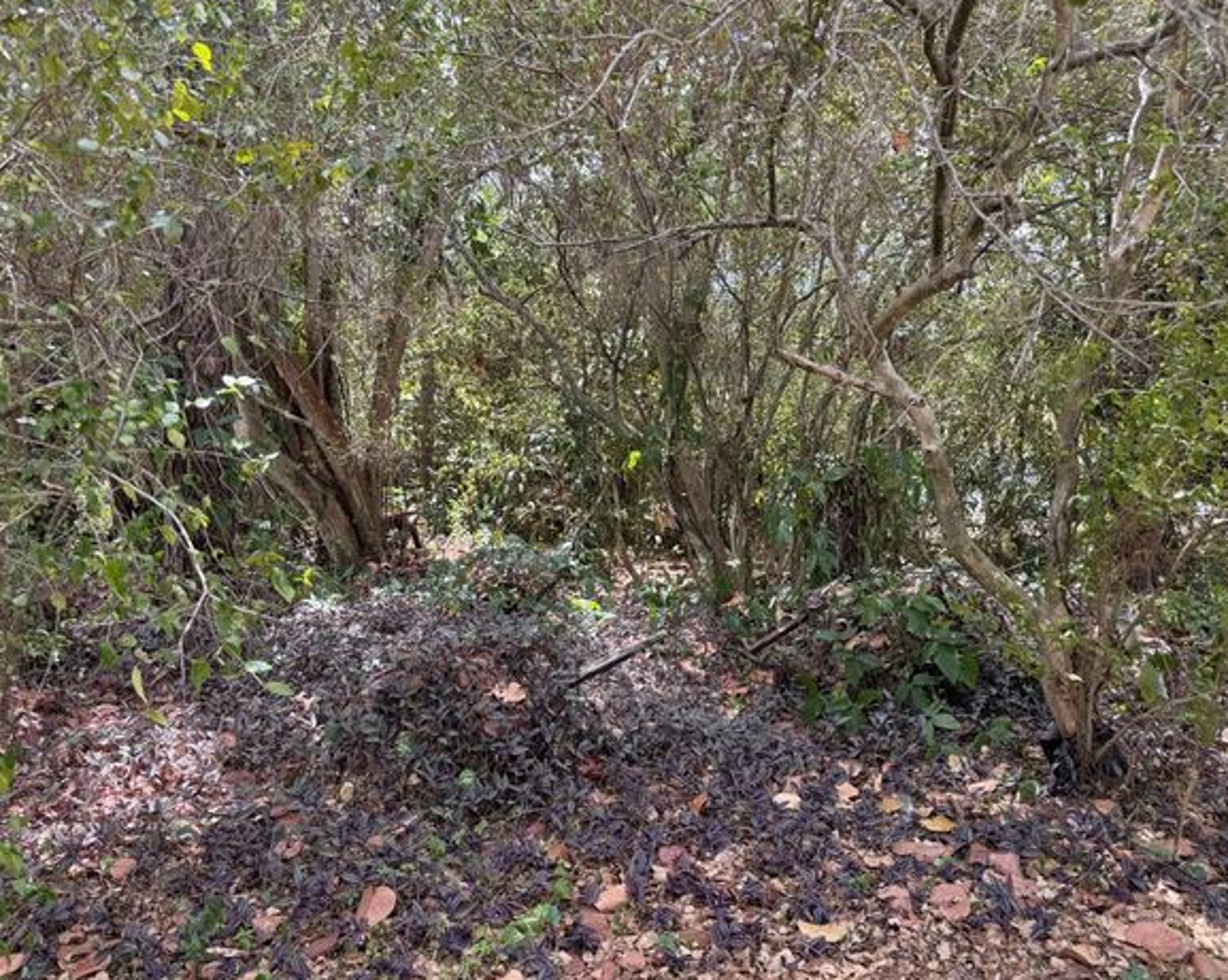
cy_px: 483
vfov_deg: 54.9
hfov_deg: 66.0
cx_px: 577
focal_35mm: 26
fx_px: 944
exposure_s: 1/237
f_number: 1.78
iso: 64
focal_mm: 6.76
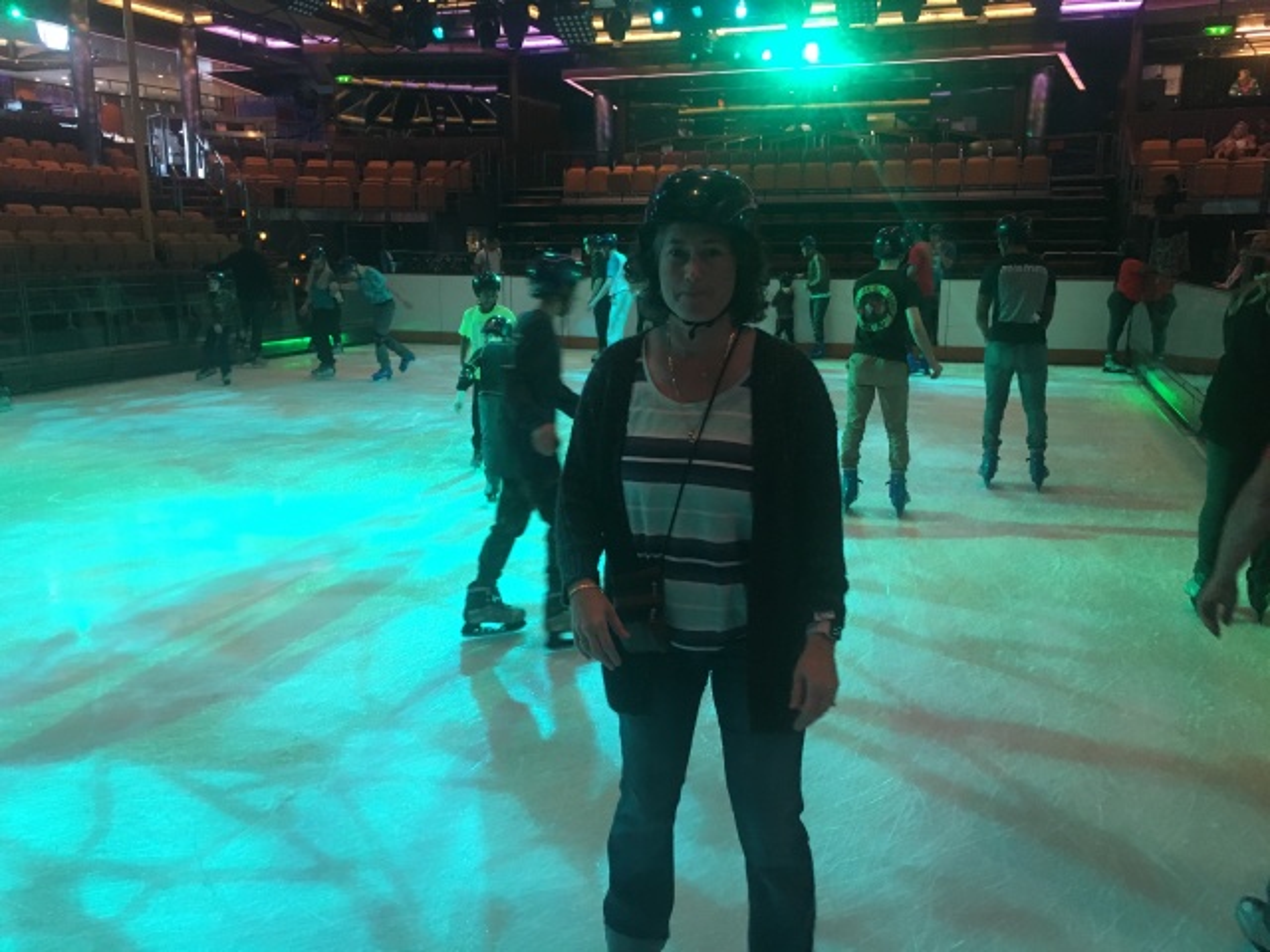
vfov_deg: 48.2
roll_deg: +1.1
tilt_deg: -11.8
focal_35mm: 29
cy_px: 476
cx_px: 635
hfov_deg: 61.7
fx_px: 1064
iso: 200
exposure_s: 1/30
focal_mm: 4.15
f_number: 2.2
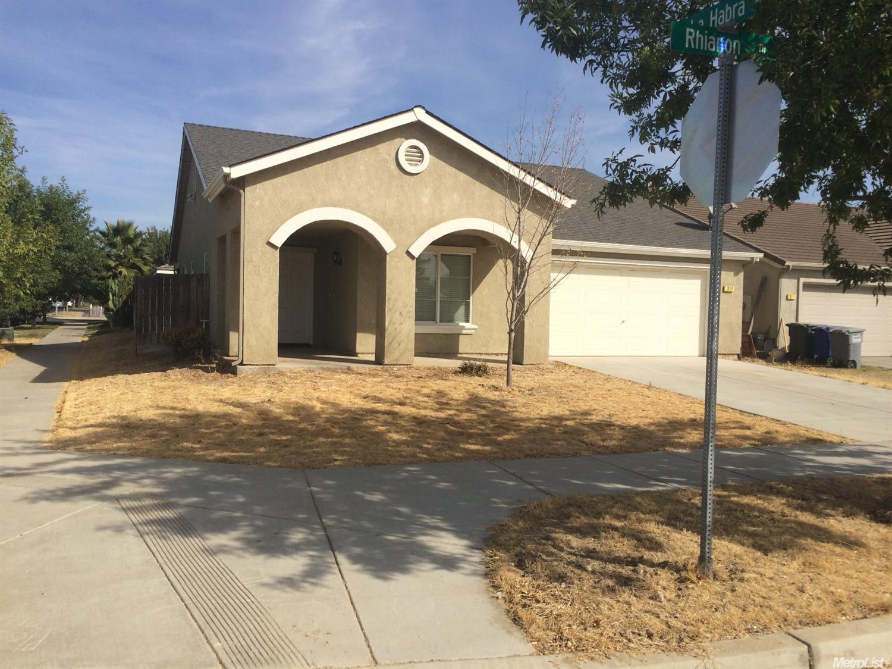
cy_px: 334
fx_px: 747
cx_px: 446
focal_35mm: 29
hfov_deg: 61.7
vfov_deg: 48.2
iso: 32
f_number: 2.2
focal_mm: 4.15
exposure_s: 1/2740
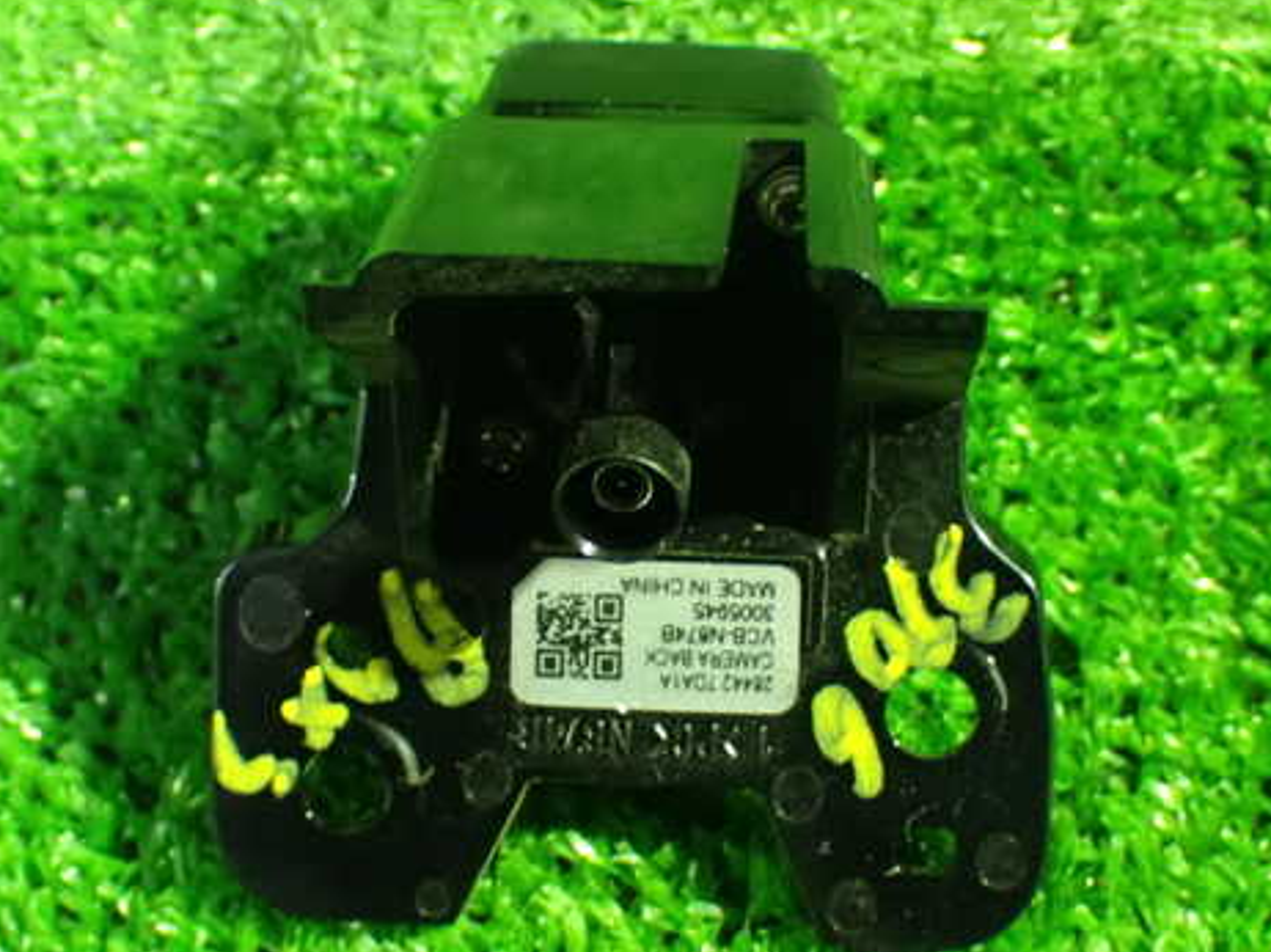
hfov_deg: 29.8
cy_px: 537
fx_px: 2385
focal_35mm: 65
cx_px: 669
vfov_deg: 22.6
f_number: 3.2
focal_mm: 9.01
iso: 1600
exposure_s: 1/13
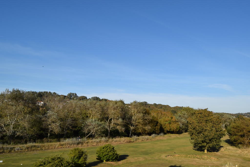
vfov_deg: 47.9
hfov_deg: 67.4
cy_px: 84
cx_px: 125
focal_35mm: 27
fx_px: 188
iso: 200
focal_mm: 18
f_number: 10
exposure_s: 1/400
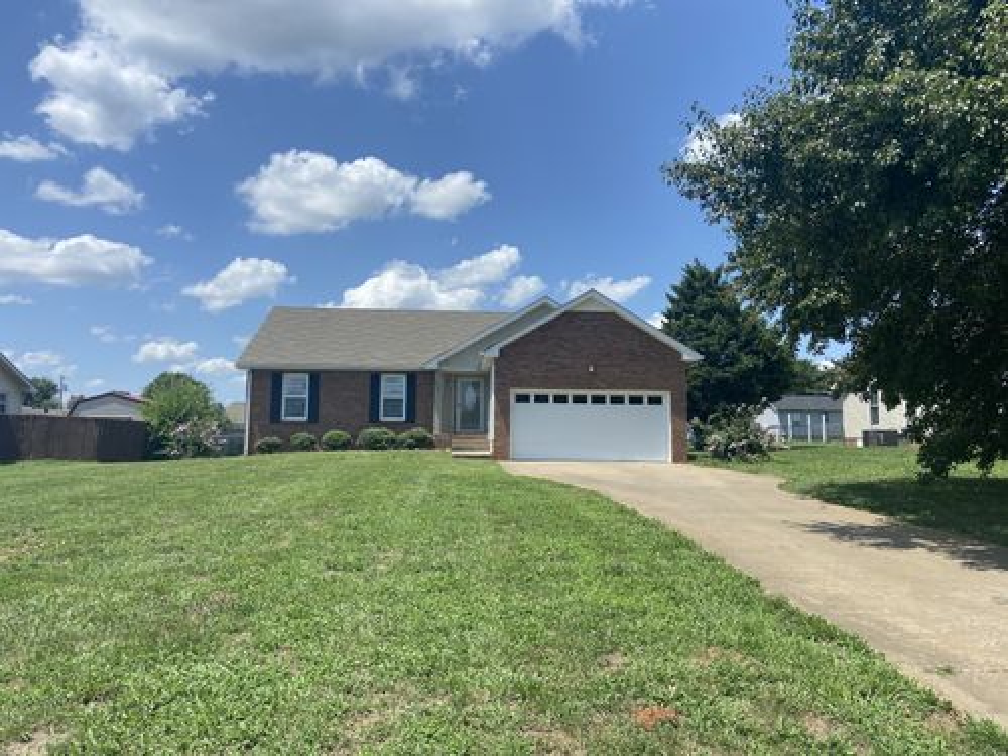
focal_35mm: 26
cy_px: 378
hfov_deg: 67.3
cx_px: 504
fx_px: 757
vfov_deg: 53.1
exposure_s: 1/3300
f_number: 1.8
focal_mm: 4.25
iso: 32
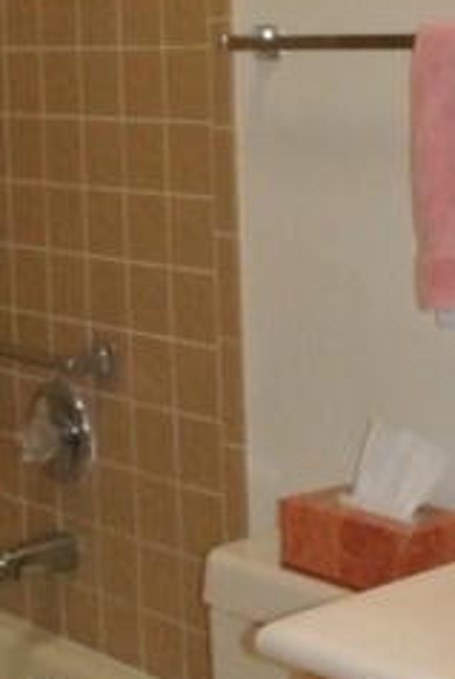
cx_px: 310
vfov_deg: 21.9
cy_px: 103
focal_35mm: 91
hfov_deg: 15.1
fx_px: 1718
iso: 3200
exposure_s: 1/60
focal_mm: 10
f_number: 3.5
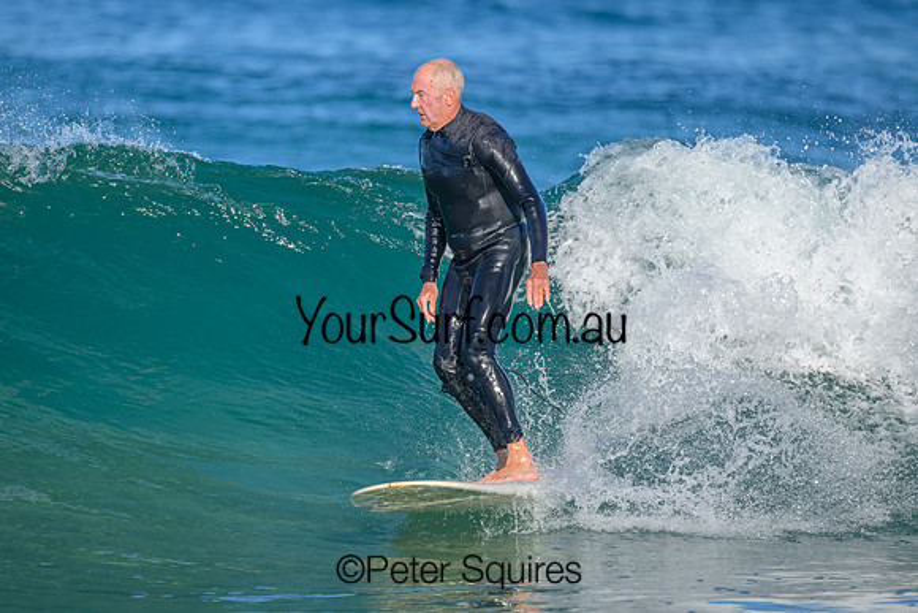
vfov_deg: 1.6
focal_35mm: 851
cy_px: 287
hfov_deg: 2.4
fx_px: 21693
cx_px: 488
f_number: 6.3
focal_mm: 800
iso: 320
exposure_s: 1/2000
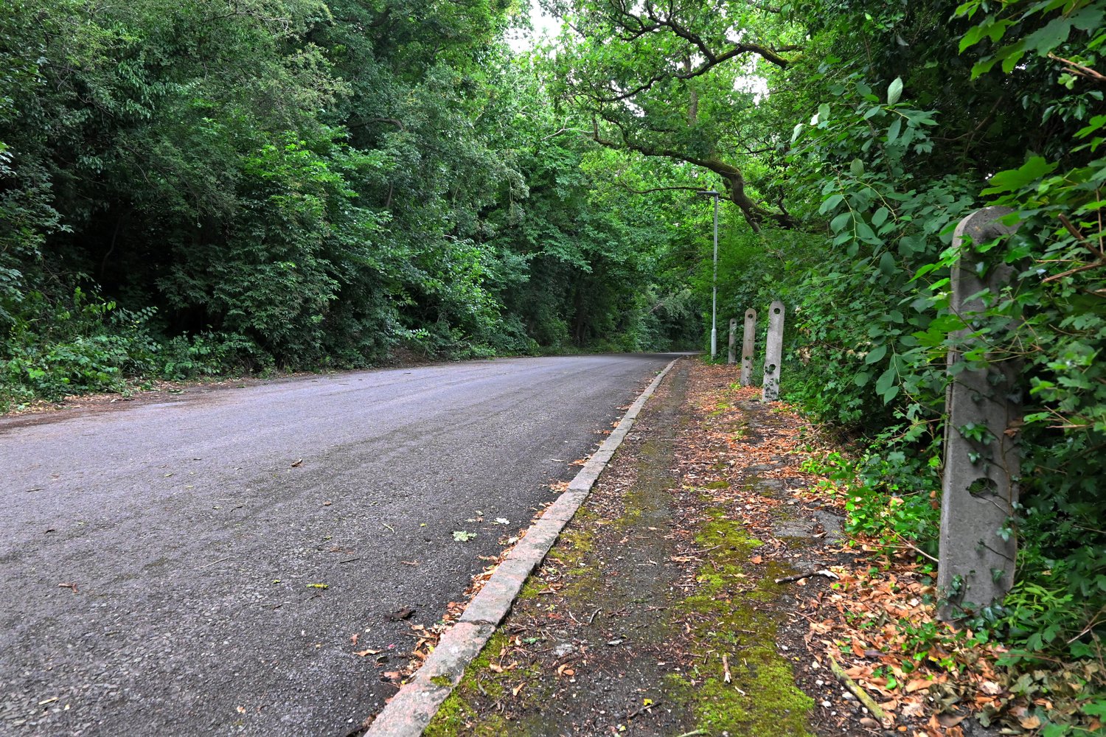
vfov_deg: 53.1
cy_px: 368
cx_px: 553
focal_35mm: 24
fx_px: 737
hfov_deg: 73.7
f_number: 6.3
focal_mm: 16
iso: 1600
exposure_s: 1/50
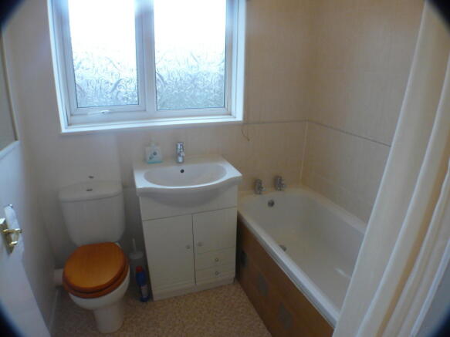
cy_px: 168
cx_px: 225
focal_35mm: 28
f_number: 2.8
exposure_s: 1/10
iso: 200
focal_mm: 4.6
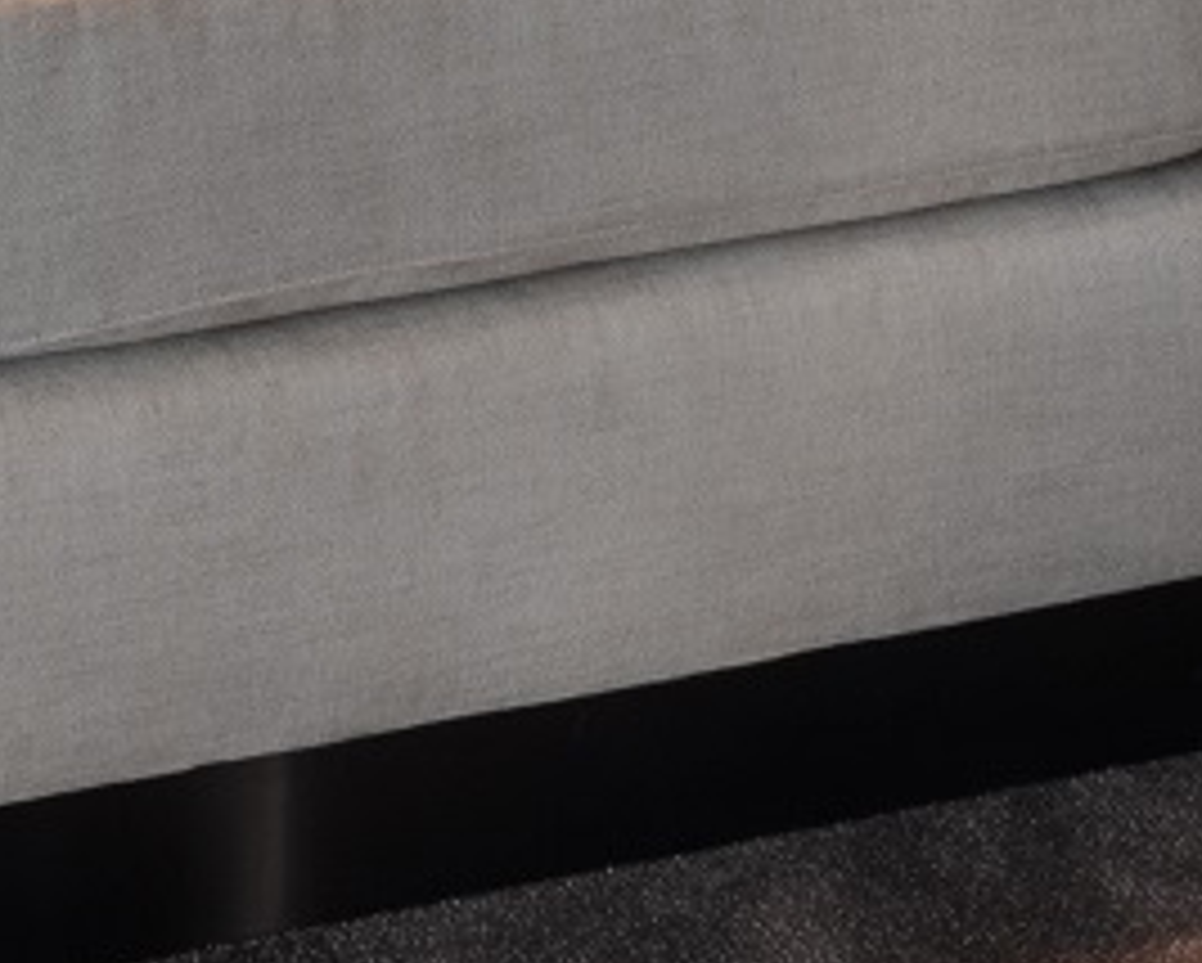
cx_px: -801
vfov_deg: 8.6
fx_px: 5767
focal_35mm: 162
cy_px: -1472
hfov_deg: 11.2
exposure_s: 1/125
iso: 64
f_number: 11
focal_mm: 24
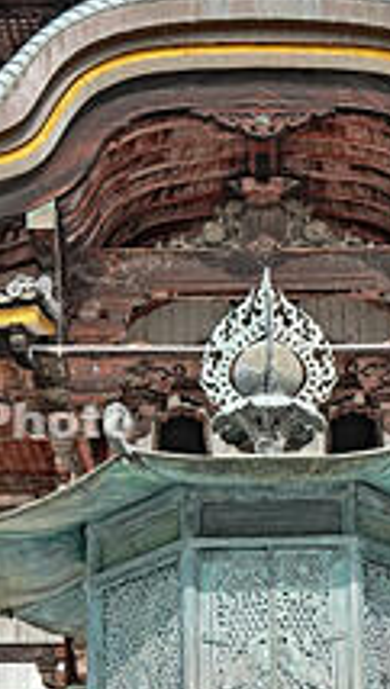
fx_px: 1611
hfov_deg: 13.8
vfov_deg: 22.0
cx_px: 280
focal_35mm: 88
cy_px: 873
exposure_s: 1/250
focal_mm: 30
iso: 400
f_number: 10
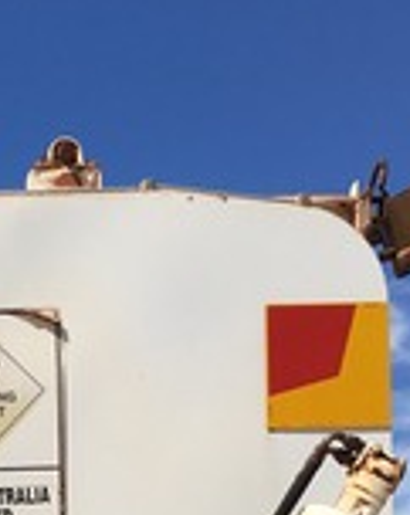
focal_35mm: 112
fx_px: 1704
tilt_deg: +1.5
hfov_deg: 13.3
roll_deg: -0.1
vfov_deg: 15.0
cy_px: 918
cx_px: -119
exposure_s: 1/2024
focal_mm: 4.15
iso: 25
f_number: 2.2
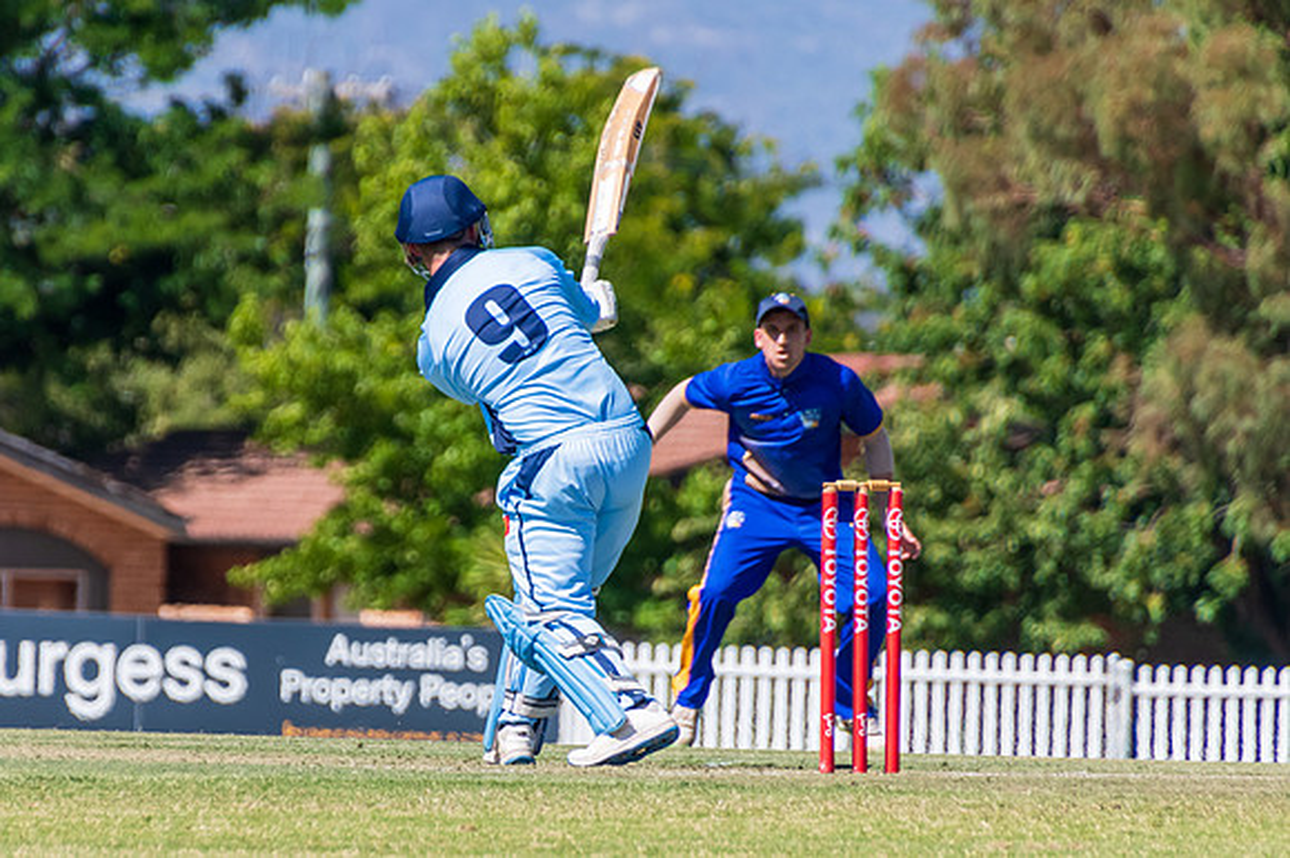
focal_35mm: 845
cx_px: 381
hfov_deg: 2.4
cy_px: 483
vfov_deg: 1.6
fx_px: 30277
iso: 320
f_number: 7.1
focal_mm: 400
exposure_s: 1/1600
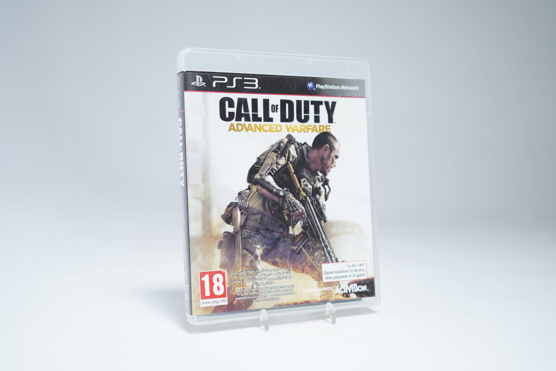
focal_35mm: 40
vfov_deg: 33.4
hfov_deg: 48.5
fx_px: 618
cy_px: 186
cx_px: 278
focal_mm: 40
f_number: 4.5
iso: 160
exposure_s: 1/10
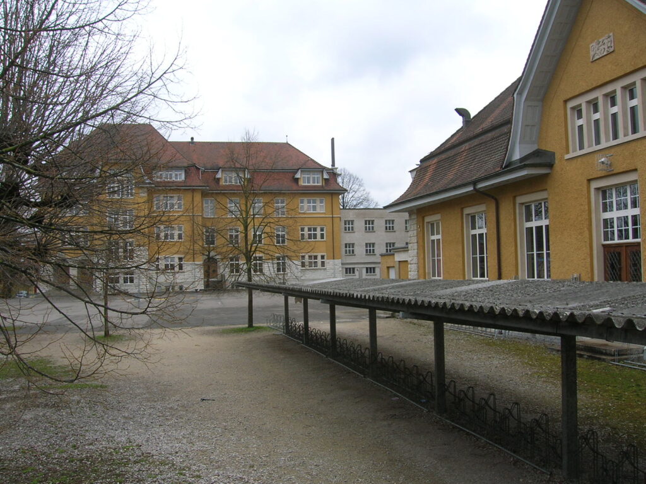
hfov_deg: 54.0
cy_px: 242
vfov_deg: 41.8
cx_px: 323
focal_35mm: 34
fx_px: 635
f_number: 4.9
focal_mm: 5.7
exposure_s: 1/175
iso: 50
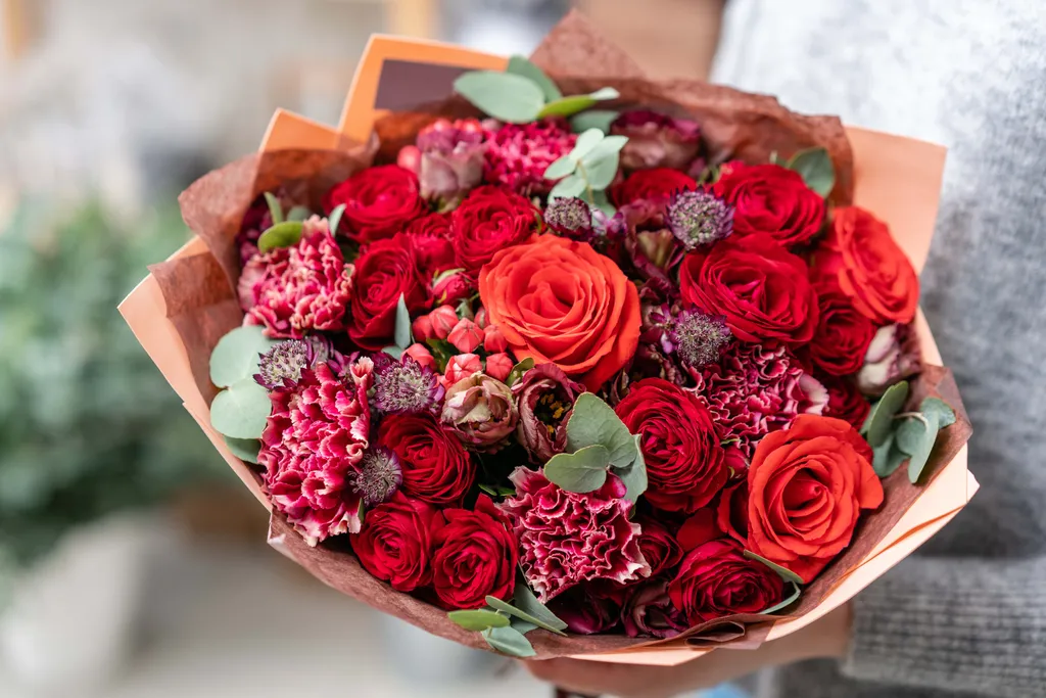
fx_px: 1598
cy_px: 349
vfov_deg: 24.6
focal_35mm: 55
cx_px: 523
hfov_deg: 36.2
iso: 320
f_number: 2.5
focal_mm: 55
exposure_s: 1/100
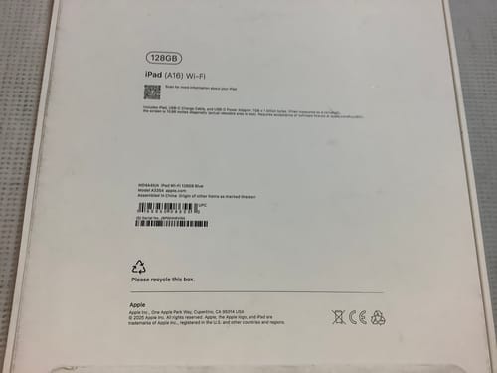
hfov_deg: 58.4
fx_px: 445
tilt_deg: -73.9
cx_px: 248
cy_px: 186
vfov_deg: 45.4
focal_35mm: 31
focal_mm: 3.3
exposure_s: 1/50
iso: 80
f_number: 2.4
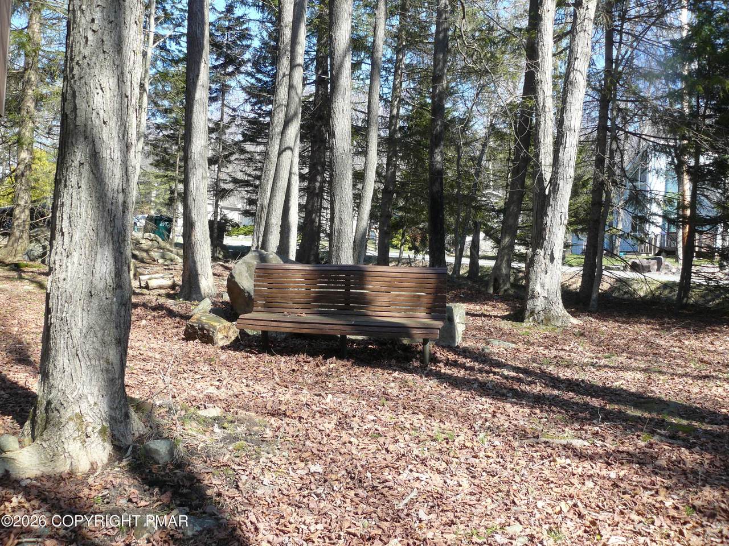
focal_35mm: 36
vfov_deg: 39.7
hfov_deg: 51.4
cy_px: 273
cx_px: 364
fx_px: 758
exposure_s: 1/160
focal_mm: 6
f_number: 4
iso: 100
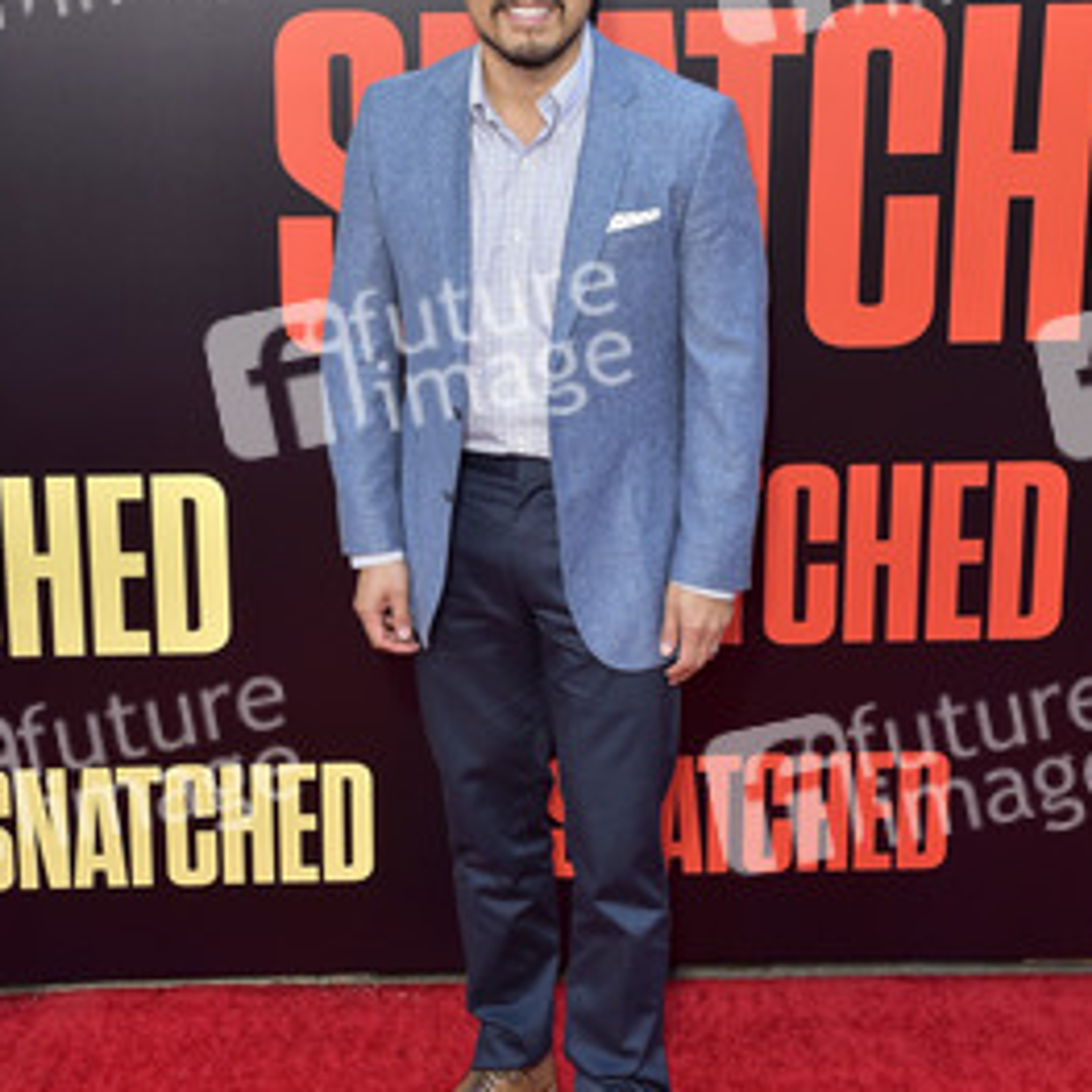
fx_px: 2213
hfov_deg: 27.7
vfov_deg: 27.7
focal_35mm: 62
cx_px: 542
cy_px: 569
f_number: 6.3
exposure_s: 1/320
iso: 500
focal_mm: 48
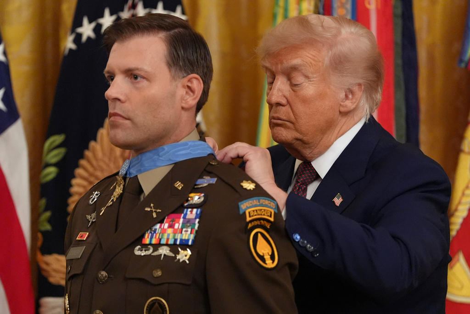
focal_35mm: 300
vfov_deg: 4.6
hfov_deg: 6.9
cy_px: 157
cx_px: 235
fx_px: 3919
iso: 4000
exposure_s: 1/160
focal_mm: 200
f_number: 2.8
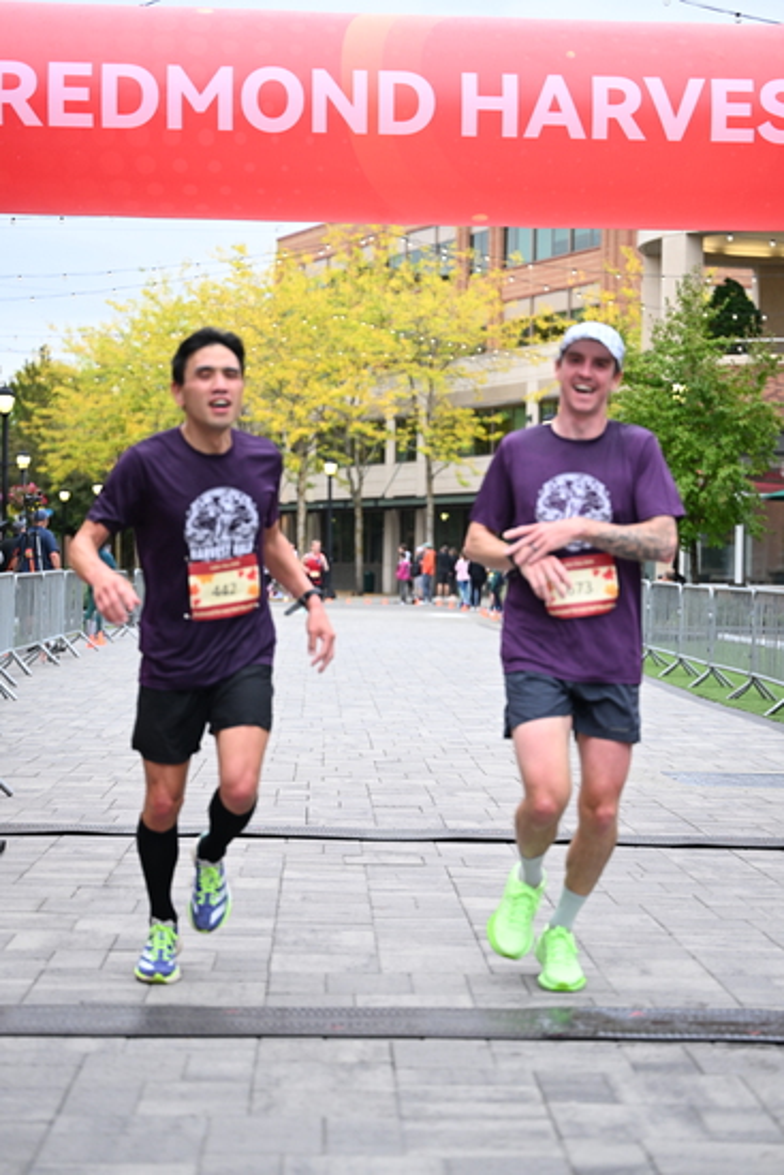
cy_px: 588
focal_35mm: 70
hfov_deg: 19.5
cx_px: 392
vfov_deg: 28.8
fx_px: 2285
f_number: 2.8
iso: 1250
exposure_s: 1/1250
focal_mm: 70
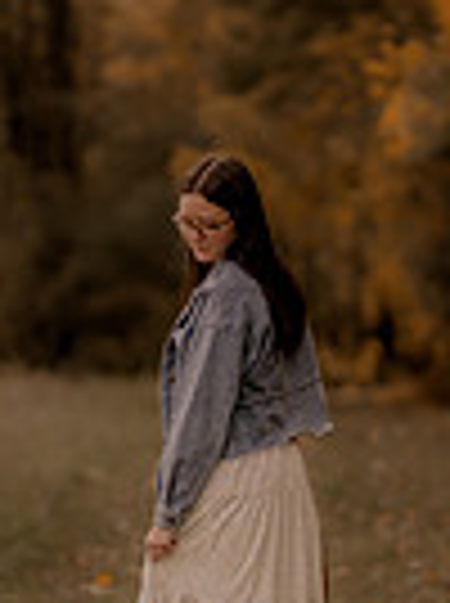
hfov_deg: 5.4
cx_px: 189
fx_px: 4782
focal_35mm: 275
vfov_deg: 7.2
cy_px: 315
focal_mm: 85
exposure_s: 1/4000
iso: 200
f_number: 1.4
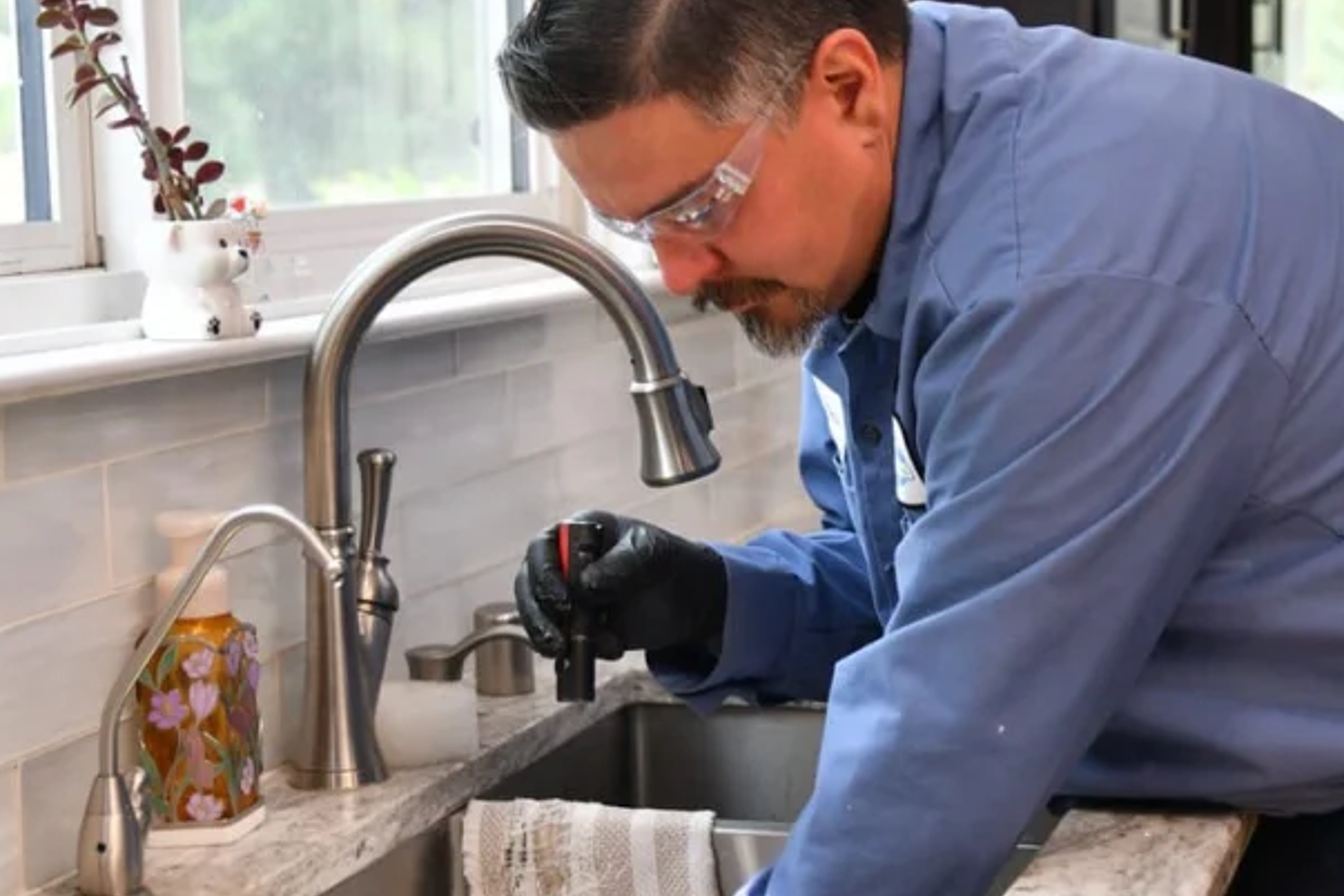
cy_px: 425
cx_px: 981
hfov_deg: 27.1
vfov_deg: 18.5
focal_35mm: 74
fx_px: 2757
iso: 250
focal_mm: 29
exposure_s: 1/200
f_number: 2.8
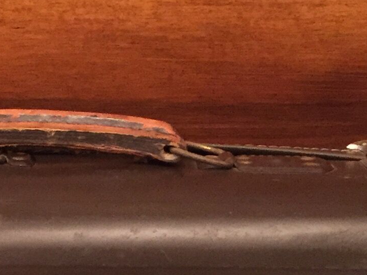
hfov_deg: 14.8
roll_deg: +0.0
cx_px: -3
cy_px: 374
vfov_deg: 11.0
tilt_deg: -26.0
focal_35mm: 131
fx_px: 1389
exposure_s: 1/25
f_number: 2.2
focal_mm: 4.15
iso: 250
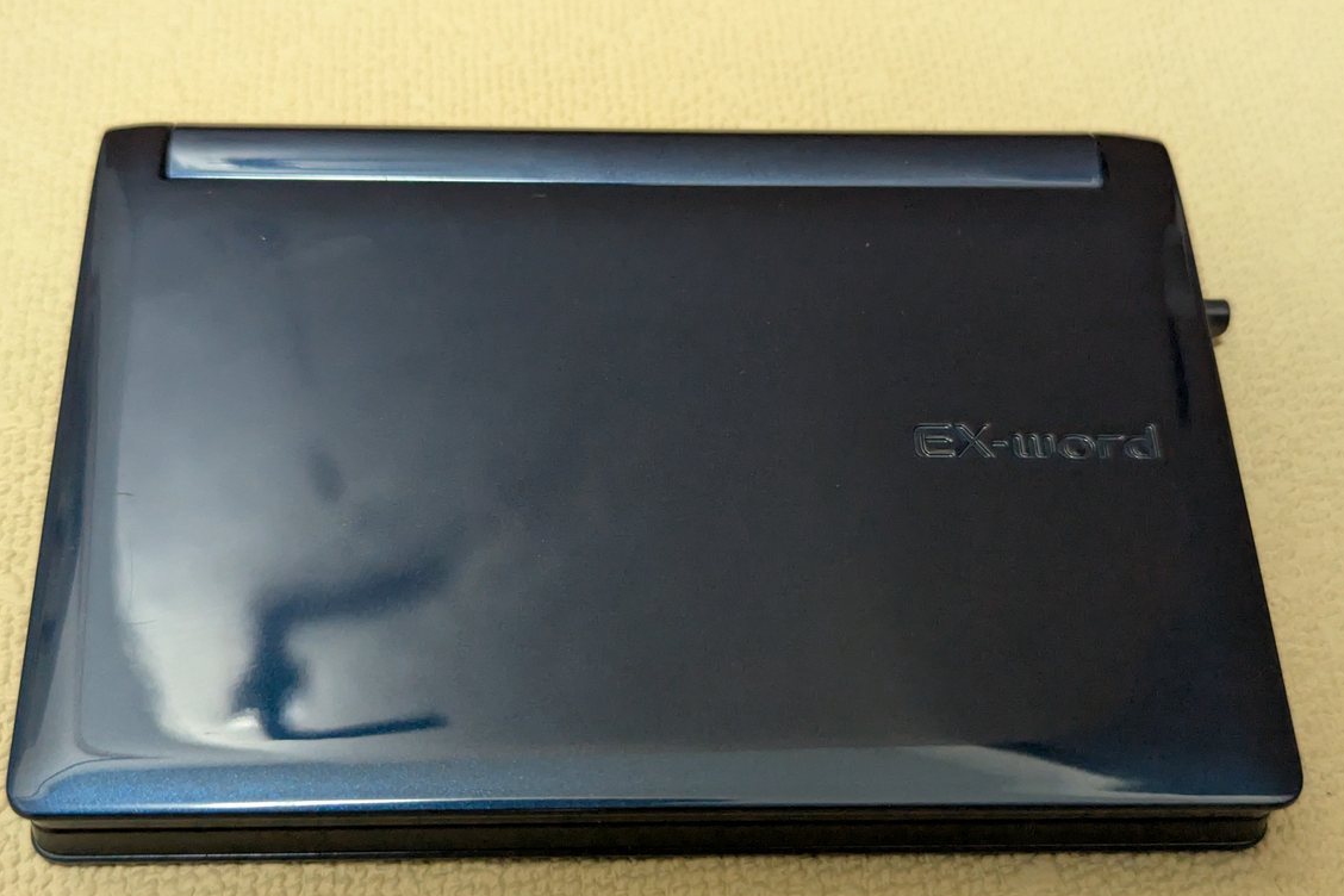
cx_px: 665
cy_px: 486
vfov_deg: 26.5
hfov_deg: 38.9
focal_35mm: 51
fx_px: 1904
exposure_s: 1/76.6
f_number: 1.85
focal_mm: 6.81
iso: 1097
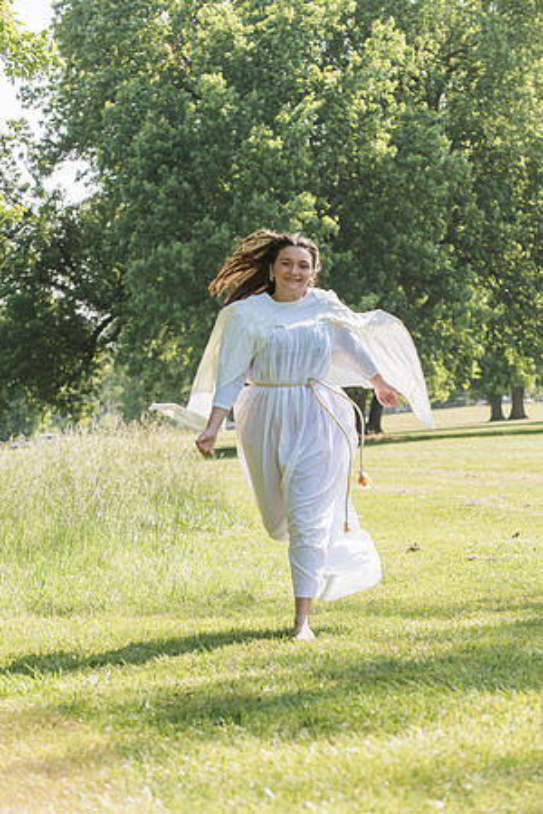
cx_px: 272
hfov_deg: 12.5
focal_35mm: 110
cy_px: 407
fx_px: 2489
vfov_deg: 18.6
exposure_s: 1/2000
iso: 1000
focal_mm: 110
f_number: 6.3
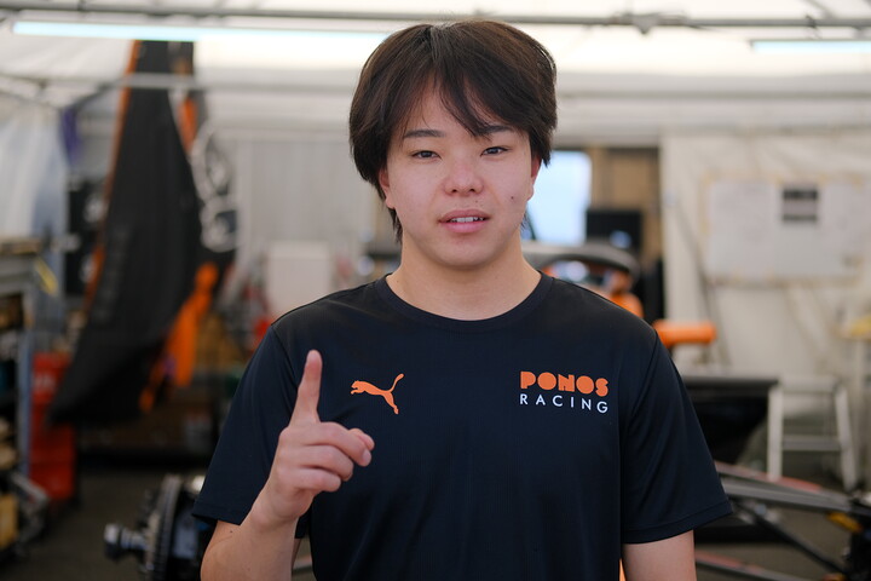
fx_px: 1814
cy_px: 290
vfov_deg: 18.2
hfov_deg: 27.0
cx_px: 436
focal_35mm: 75
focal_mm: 50
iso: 320
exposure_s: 1/2700
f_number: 2
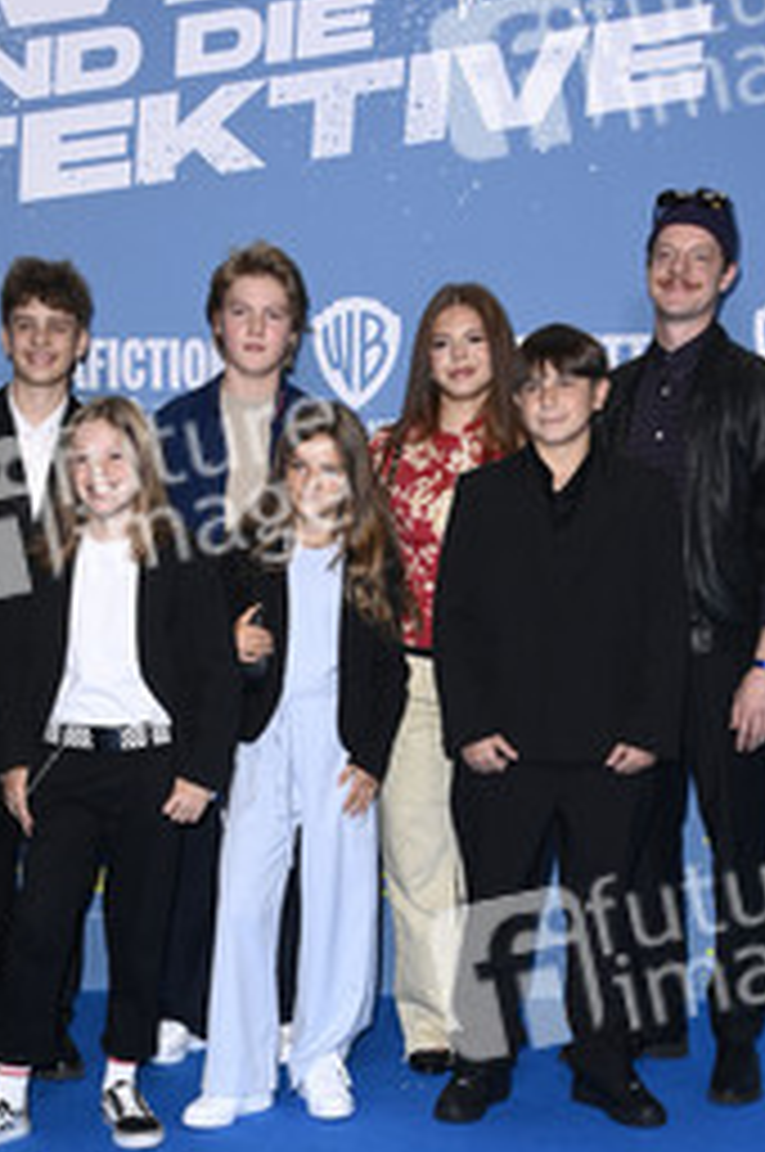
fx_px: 2397
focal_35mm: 75
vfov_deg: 26.9
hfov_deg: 18.1
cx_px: 252
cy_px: 729
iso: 1250
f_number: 5.6
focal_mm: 48
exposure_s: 1/250
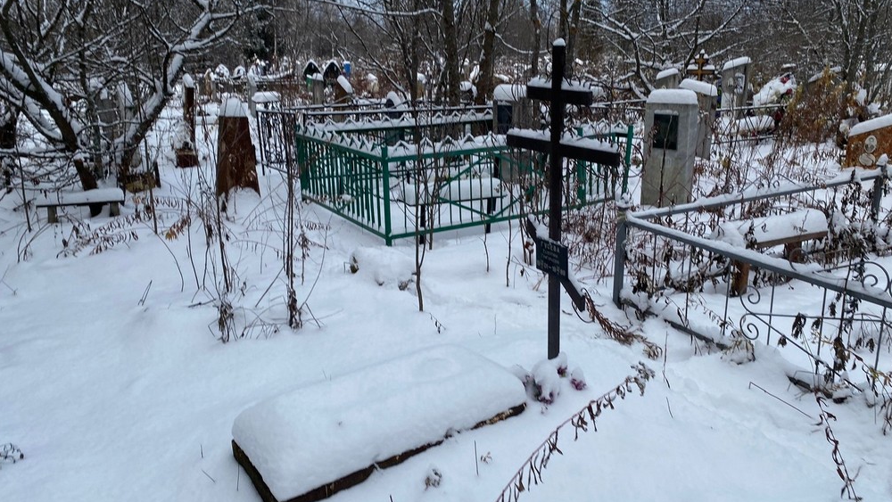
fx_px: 686
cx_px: 455
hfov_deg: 66.0
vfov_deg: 40.2
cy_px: 249
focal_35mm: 29
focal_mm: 4.25
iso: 32
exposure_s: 1/284
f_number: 1.8
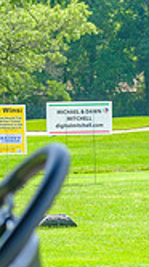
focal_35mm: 236
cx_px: -82
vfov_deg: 9.1
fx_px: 1663
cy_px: 58
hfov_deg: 5.1
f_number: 5.6
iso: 200
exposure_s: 1/320
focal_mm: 55
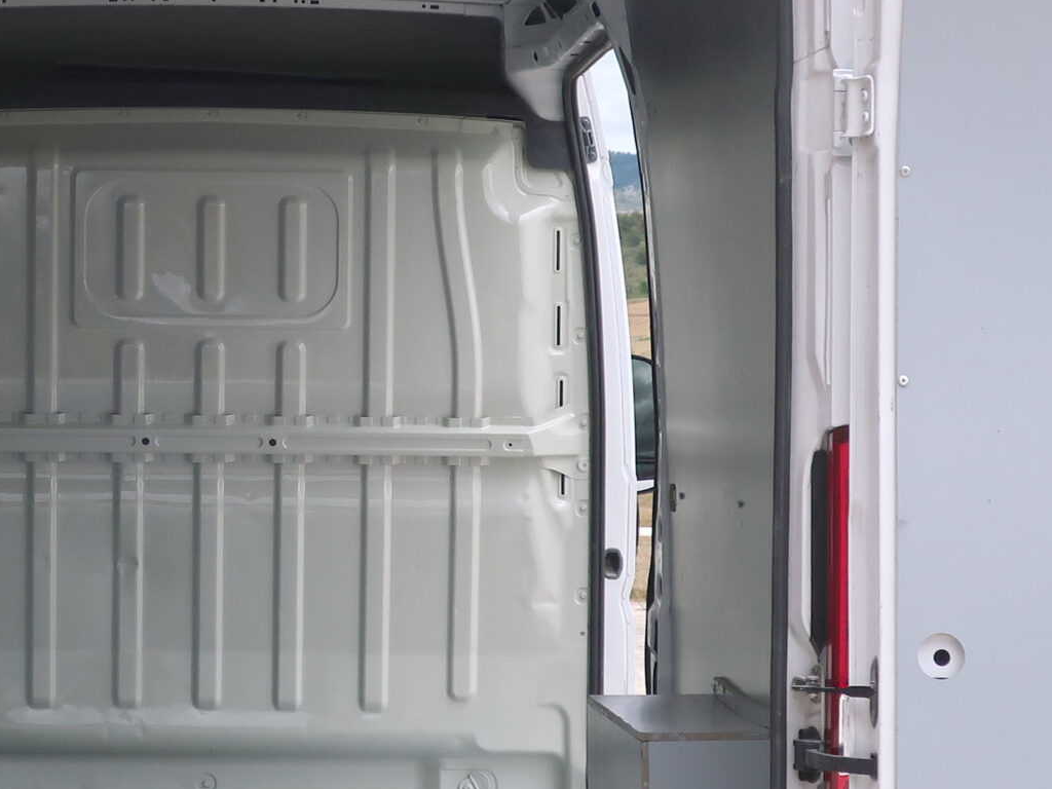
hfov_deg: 31.3
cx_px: 192
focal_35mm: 60
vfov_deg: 24.4
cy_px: 425
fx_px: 1823
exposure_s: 1/3200
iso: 80
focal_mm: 6.86
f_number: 1.8
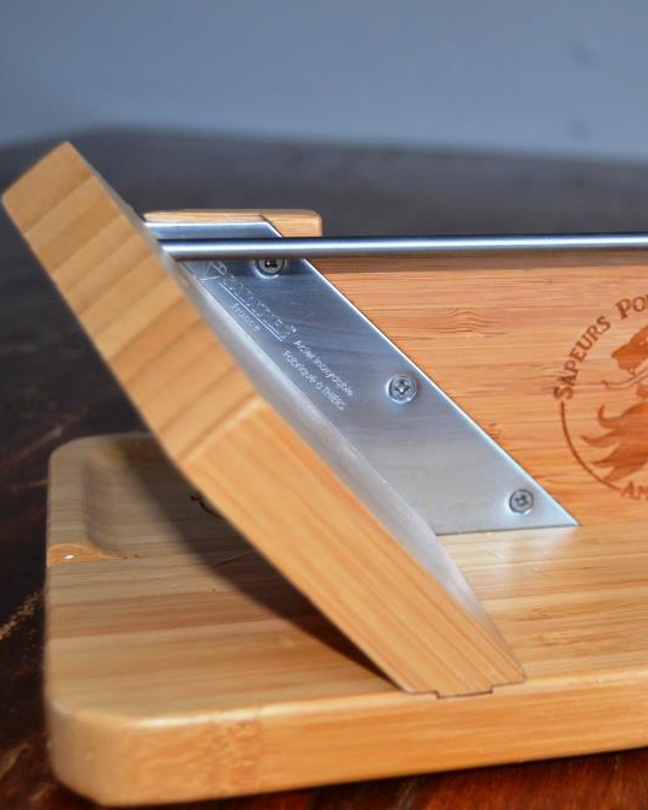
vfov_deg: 29.6
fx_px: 1535
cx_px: 552
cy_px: 404
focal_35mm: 64
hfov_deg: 23.4
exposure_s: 1/60
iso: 800
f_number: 4.2
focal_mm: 30
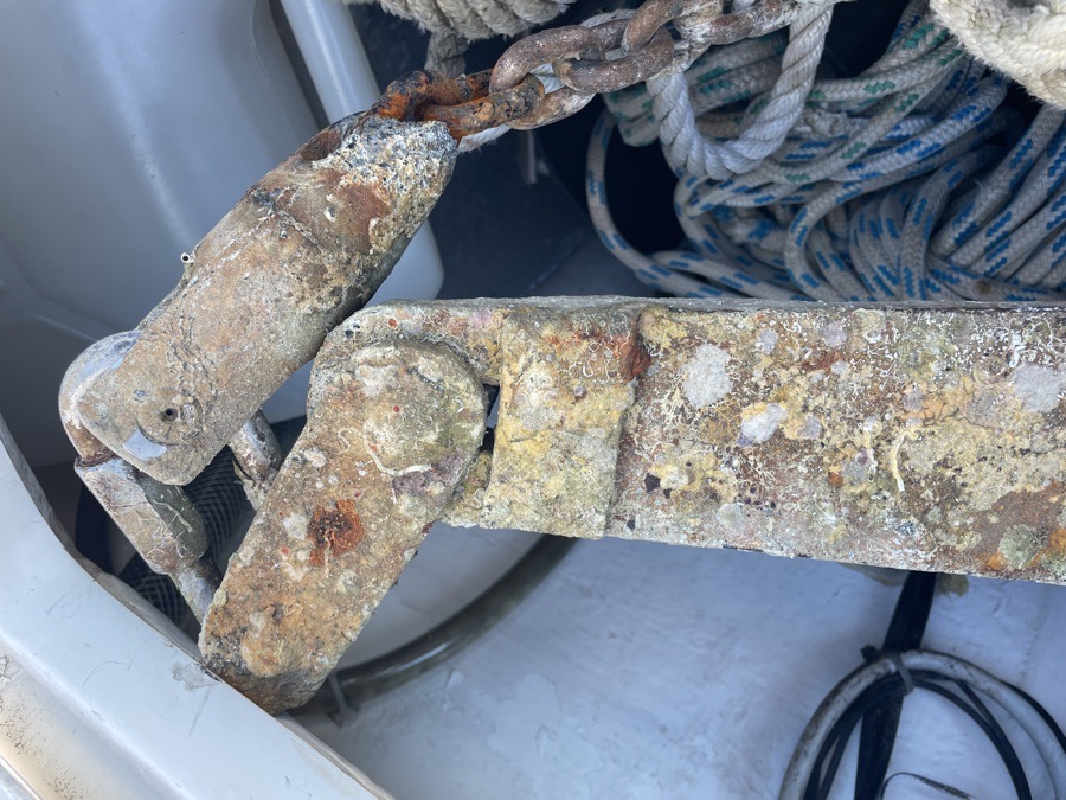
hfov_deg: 67.3
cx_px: 533
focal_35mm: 26
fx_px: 801
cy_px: 400
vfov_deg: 53.1
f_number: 1.6
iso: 32
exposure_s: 1/144
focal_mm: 4.2
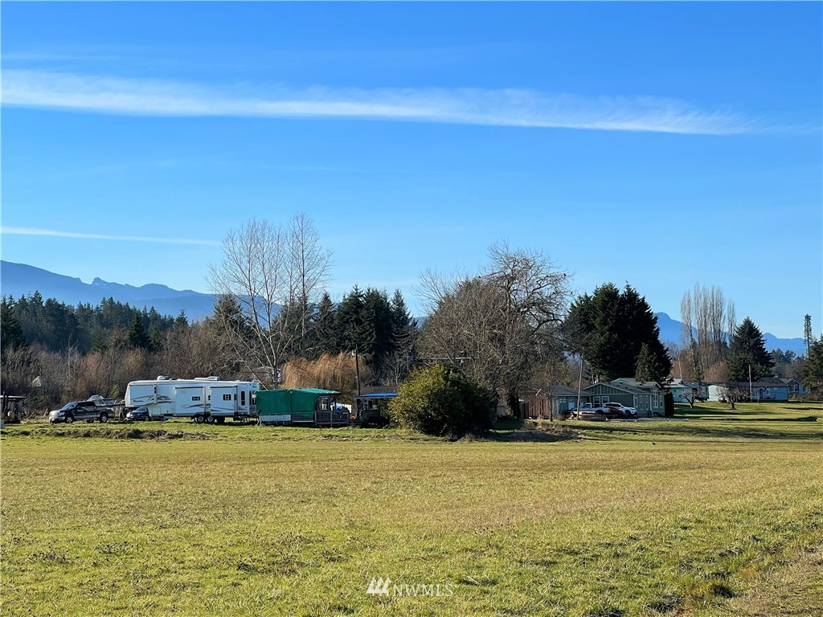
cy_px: 308
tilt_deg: +2.7
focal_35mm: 77
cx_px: 412
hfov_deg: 25.3
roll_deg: +0.8
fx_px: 1831
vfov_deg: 19.1
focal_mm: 9
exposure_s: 1/853
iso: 32
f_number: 2.8
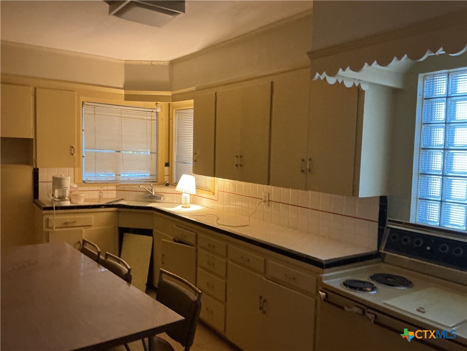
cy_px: 176
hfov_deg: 61.7
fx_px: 391
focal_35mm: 29
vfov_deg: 48.2
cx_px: 234
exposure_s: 1/40
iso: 250
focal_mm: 3
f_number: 1.8
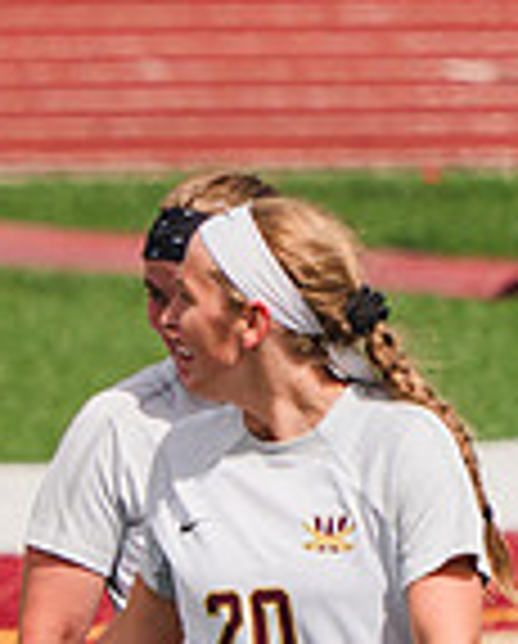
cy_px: 580
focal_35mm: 2767
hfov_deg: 0.6
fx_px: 52857
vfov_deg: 0.7
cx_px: -1020
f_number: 6.3
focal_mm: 600
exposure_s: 1/1600
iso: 160
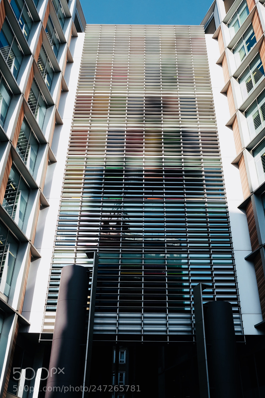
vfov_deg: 49.6
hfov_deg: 34.1
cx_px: 143
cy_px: 188
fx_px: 431
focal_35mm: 39
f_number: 5.6
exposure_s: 1/640
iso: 200
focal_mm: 23
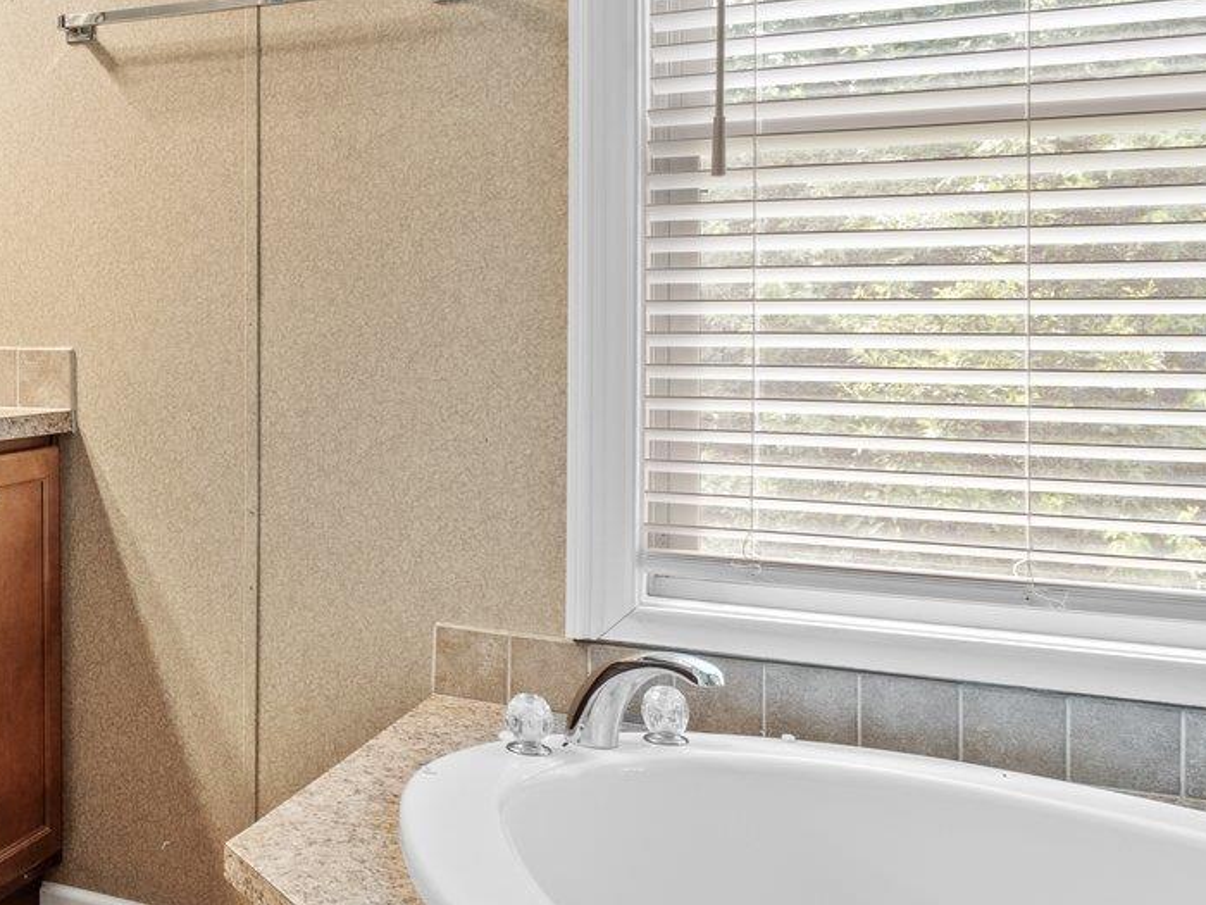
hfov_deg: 36.2
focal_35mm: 45
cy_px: 318
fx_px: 1568
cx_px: -95
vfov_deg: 32.0
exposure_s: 1/3
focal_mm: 16
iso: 250
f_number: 9
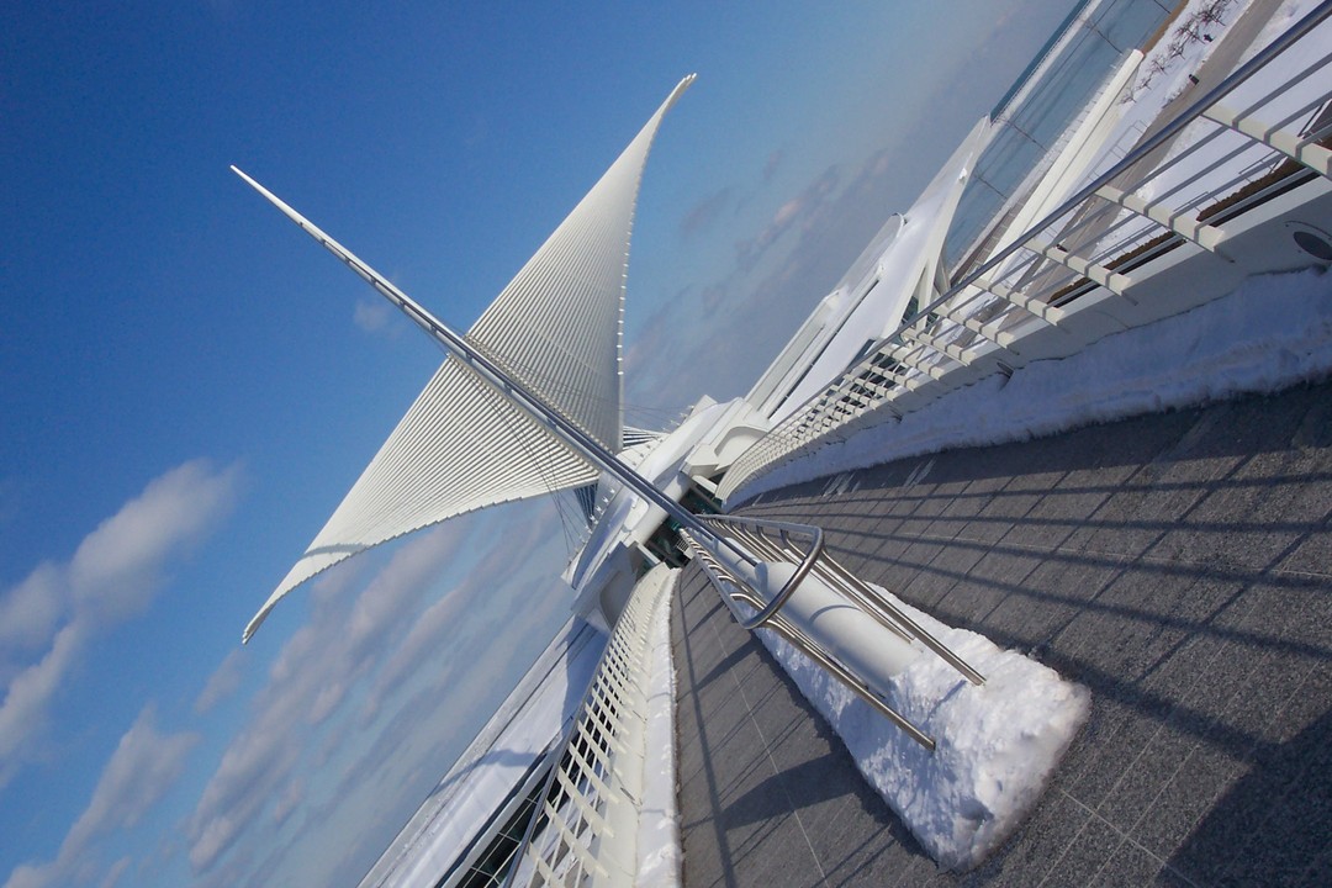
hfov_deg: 50.7
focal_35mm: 38
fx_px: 1406
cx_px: 666
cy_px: 444
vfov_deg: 35.1
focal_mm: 8
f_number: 4.8
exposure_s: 1/1000
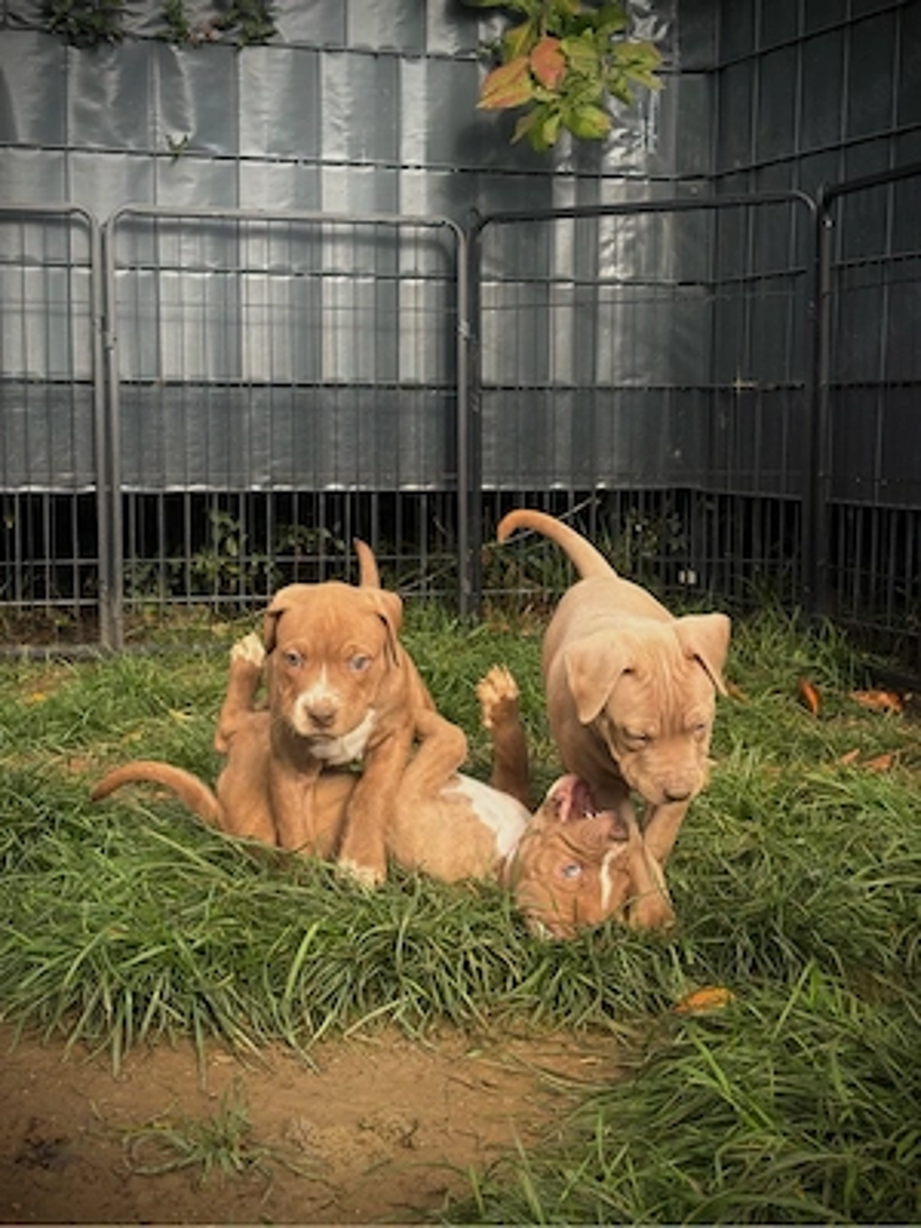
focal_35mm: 52
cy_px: 614
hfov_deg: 28.0
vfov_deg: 36.8
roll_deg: +0.0
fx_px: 1845
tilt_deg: -5.4
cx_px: 460
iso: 32
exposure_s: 1/438
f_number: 1.6
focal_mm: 5.96
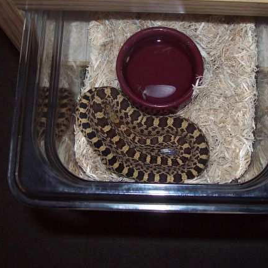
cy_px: 96
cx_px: 158
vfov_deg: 29.9
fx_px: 499
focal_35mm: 57
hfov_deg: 30.0
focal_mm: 6
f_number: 2.7
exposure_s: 1/64
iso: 80
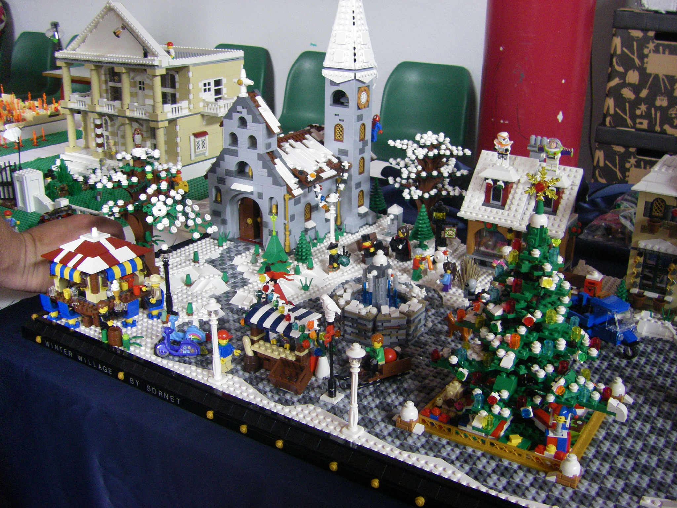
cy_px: 254
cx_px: 338
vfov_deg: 37.7
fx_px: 743
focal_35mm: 38
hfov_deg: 49.0
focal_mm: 6.3
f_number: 3.5
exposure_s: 1/50
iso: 320
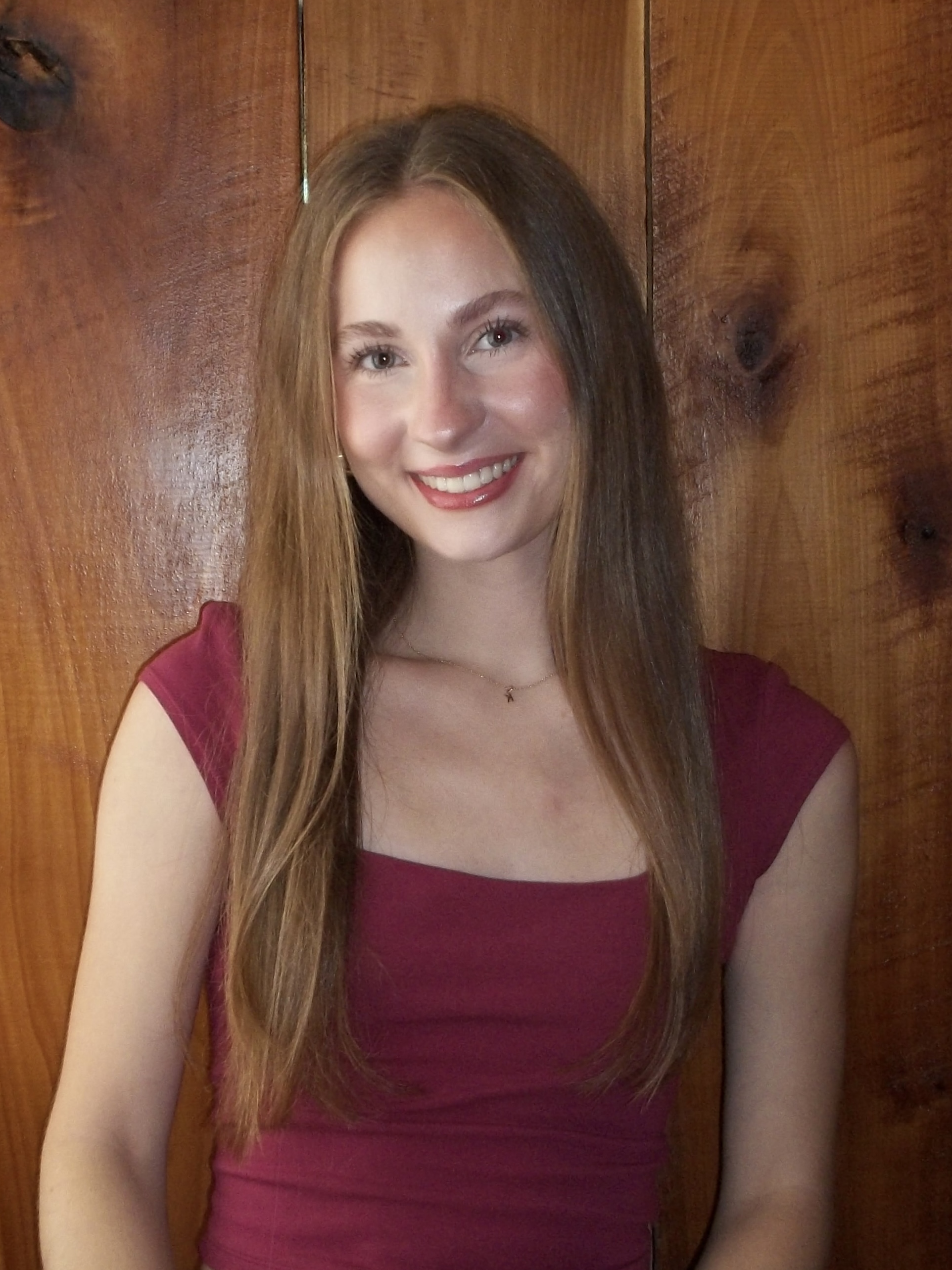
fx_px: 1320
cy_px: 671
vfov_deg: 51.3
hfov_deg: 39.6
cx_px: 459
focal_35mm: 36
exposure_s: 1/30
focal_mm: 5.9
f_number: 3.3
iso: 160
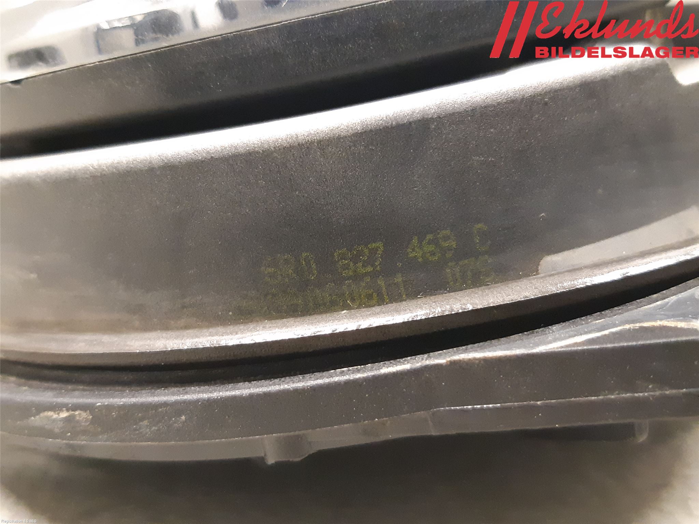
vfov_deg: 53.1
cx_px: 350
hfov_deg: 67.3
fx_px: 525
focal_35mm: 26
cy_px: 262
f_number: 1.7
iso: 500
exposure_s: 1/25
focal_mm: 3.93
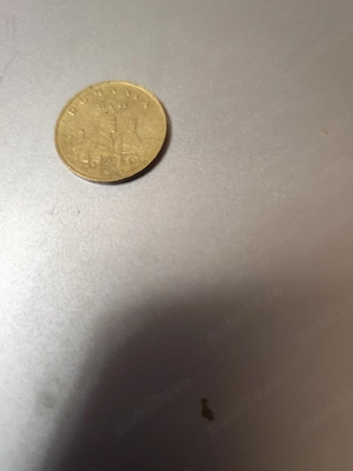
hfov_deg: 58.9
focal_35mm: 23
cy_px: 236
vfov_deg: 73.9
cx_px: 176
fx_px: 313
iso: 640
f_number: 1.65
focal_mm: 6.19
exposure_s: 1/50
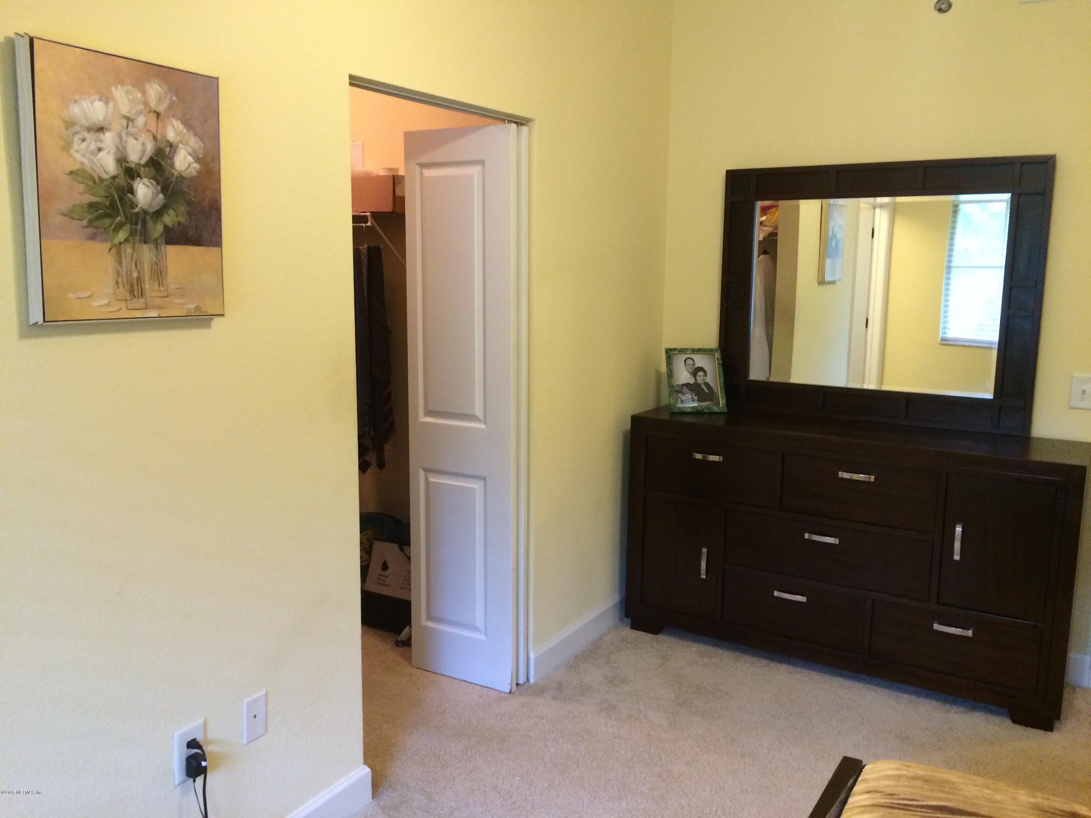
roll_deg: +0.2
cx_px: 546
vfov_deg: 48.2
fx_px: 914
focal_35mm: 29
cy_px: 409
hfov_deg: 61.7
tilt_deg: -9.9
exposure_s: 1/30
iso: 250
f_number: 2.2
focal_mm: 4.15
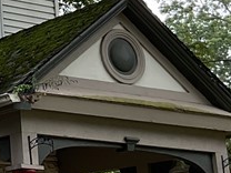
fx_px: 954
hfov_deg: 12.5
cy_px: 42
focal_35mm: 143
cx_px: -195
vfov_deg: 10.4
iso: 16
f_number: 1.8
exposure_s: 1/210
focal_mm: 3
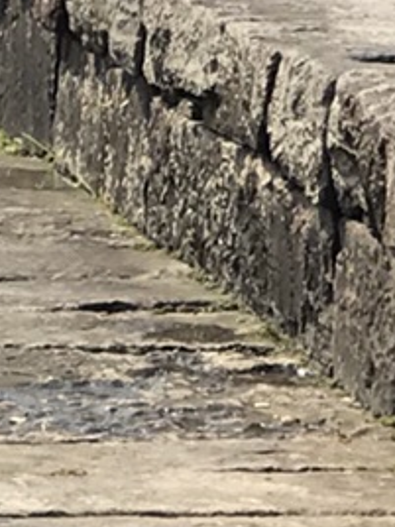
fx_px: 6481
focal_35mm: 426
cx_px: 342
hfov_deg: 3.5
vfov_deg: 4.6
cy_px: -553
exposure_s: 1/694
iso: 20
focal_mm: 6.6
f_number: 2.8
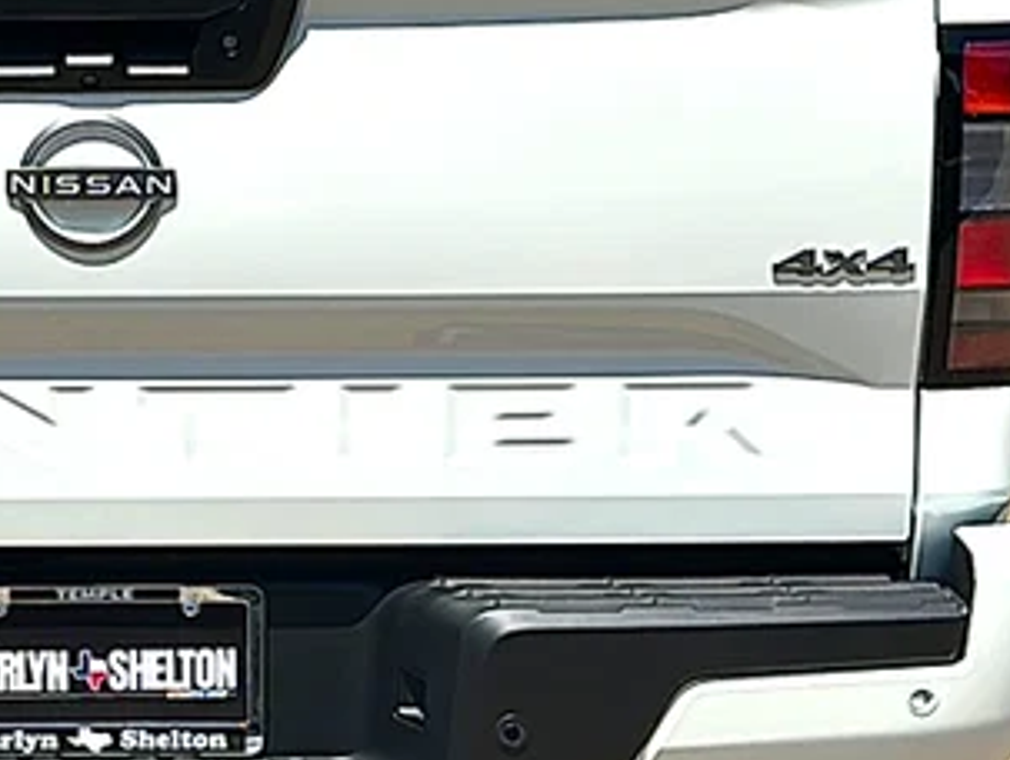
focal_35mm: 90
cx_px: 117
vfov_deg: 16.4
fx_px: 2629
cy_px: 302
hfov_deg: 21.3
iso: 80
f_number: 1.78
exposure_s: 1/8333
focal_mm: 6.86
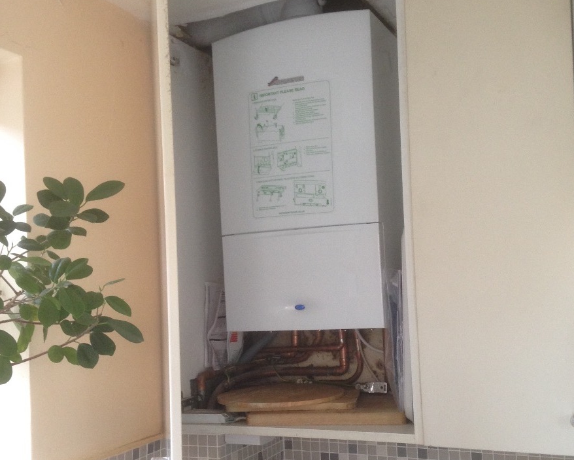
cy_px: 271
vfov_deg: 34.1
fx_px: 748
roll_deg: +1.9
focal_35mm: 44
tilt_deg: +0.9
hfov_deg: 42.0
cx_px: 293
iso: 125
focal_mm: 4.12
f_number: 2.4
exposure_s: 1/20
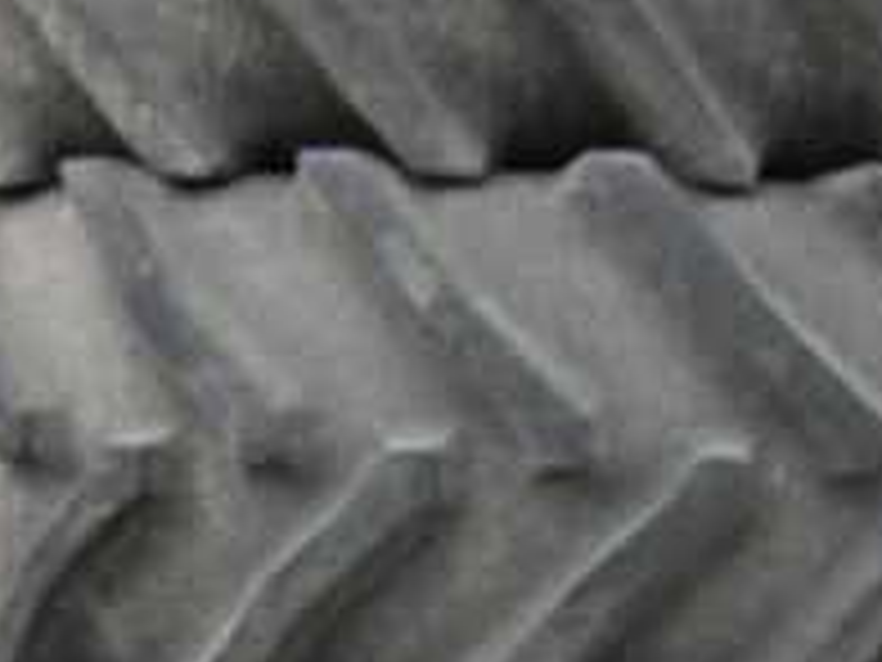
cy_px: 698
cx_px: 513
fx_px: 2472
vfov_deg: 14.9
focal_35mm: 97
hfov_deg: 20.2
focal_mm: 7.5
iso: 100
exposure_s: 1/312
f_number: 3.5
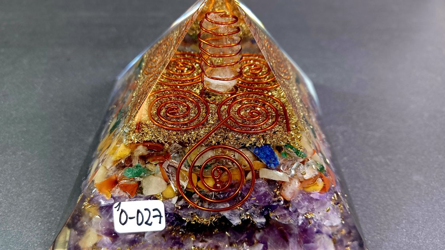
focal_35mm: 28
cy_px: 128
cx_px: 217
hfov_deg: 67.9
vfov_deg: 41.5
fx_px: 330
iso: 160
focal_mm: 4.6
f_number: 1.8
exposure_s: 1/50
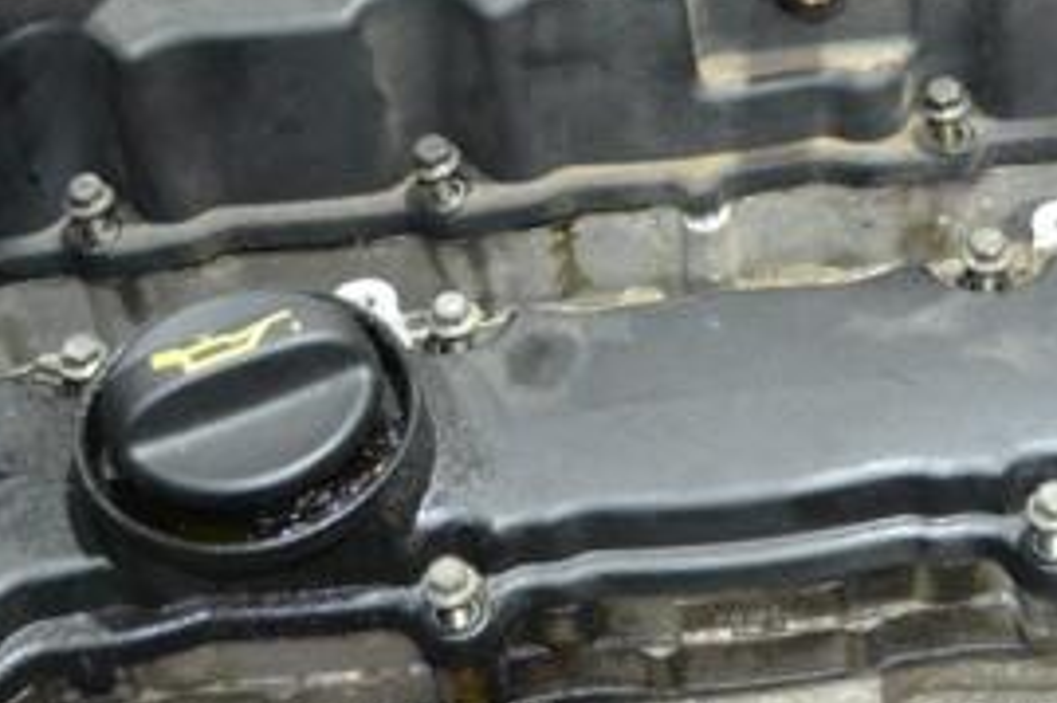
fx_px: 2850
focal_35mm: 97
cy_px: 448
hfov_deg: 20.9
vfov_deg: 14.1
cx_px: 703
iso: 2800
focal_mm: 29
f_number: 4.5
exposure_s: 1/60
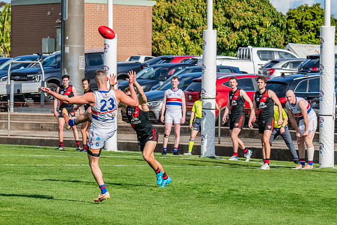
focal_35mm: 295
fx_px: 2762
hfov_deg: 7.0
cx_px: 88
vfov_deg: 4.7
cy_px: 94
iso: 800
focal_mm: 195
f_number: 11
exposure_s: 1/1600
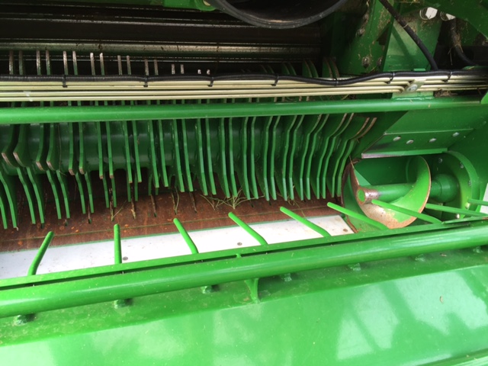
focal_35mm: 29
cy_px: 183
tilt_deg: -19.0
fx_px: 409
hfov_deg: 61.7
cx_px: 244
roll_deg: -1.6
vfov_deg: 48.2
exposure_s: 1/50
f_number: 2.2
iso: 40
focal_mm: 4.15
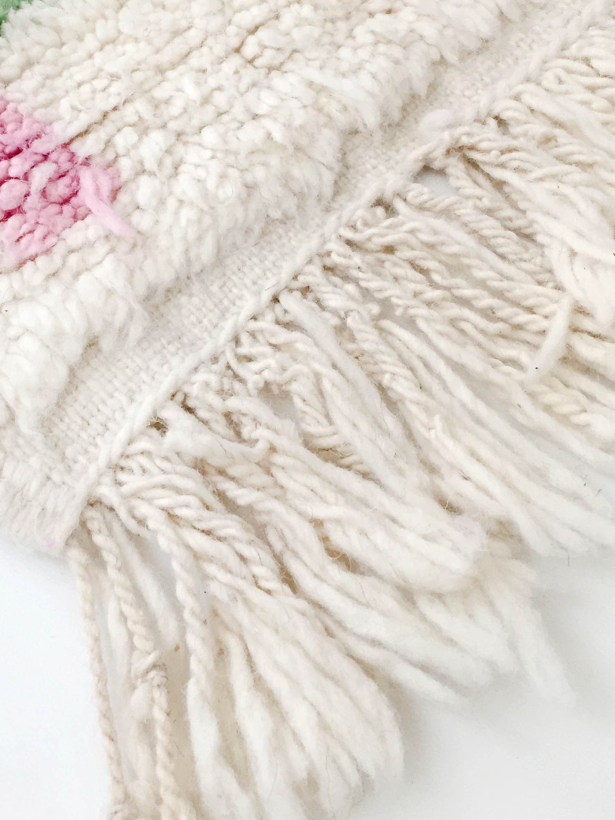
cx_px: 205
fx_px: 1137
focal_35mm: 48
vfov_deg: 39.5
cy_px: 329
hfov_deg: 30.0
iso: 50
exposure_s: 1/33
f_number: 2.2
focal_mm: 4.15
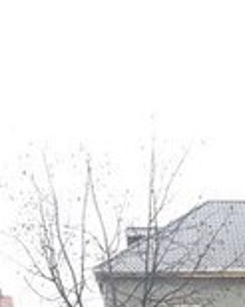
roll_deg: -1.2
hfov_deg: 16.9
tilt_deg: -3.4
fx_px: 826
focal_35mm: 91
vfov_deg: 18.4
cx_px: 110
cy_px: 472
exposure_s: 1/100
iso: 64
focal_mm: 4.15
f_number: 2.2
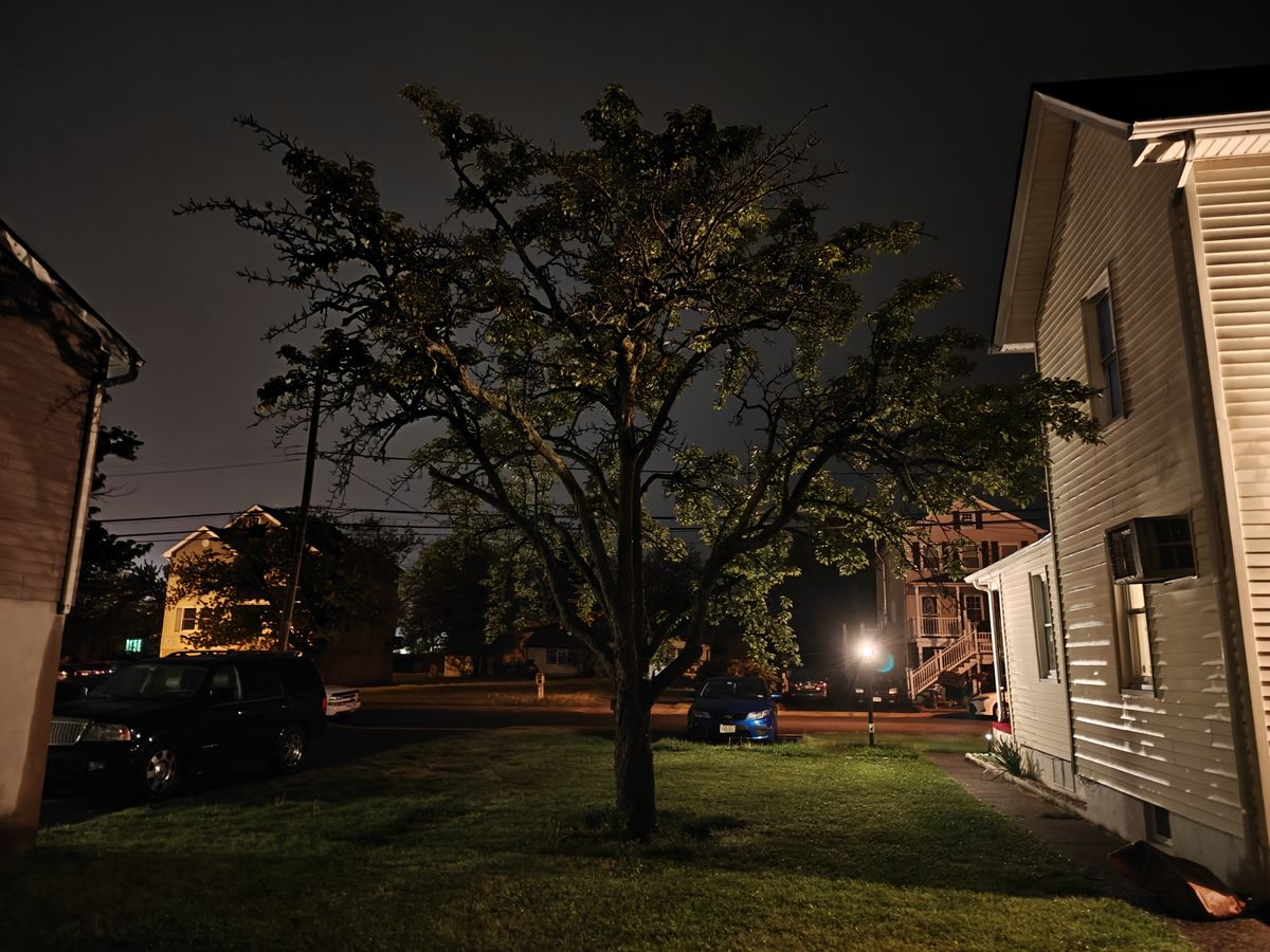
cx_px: 635
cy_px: 476
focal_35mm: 23
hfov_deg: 73.9
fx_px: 844
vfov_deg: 58.9
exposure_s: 1/7
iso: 10000
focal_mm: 6.06
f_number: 1.6
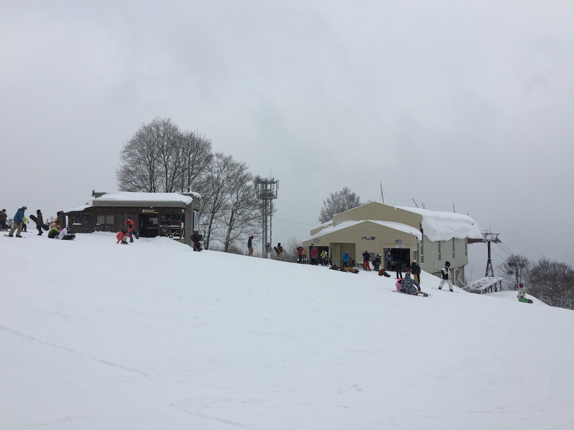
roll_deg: +0.0
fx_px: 481
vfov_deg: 48.2
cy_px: 215
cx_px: 287
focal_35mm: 29
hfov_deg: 61.7
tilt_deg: +2.1
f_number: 2.2
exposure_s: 1/4405
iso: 32
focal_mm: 4.15
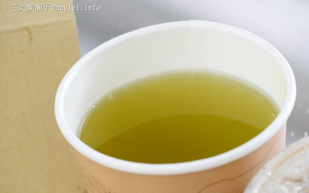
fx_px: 1954
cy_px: 109
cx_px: 154
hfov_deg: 9.0
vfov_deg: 5.7
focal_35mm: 232
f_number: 5.4
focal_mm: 109
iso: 3200
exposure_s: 1/200
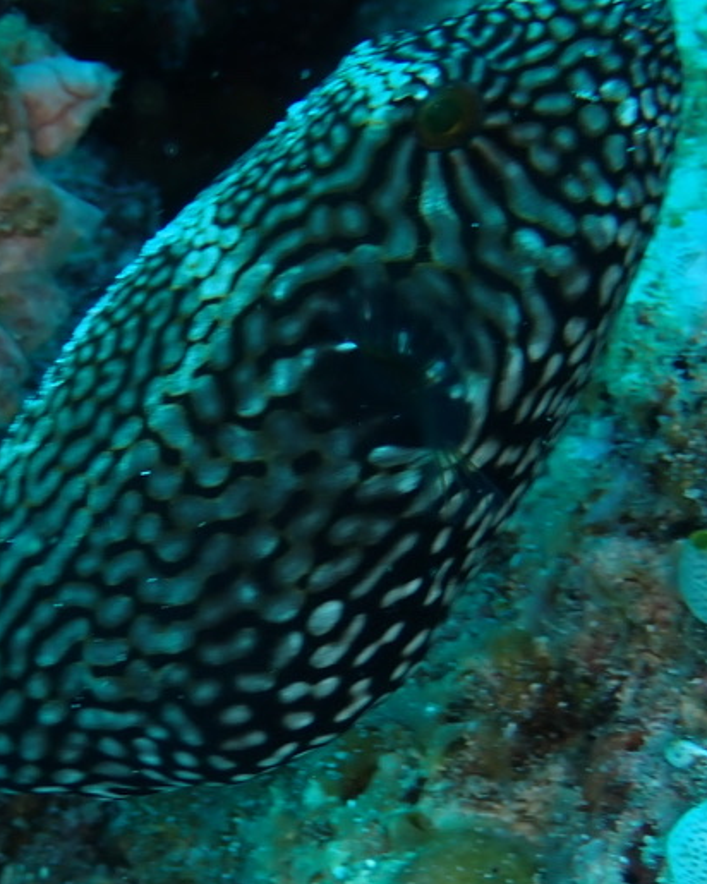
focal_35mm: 97
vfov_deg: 19.7
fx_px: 2537
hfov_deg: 15.7
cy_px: 563
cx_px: 100
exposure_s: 1/100
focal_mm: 9.01
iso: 100
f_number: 4.5
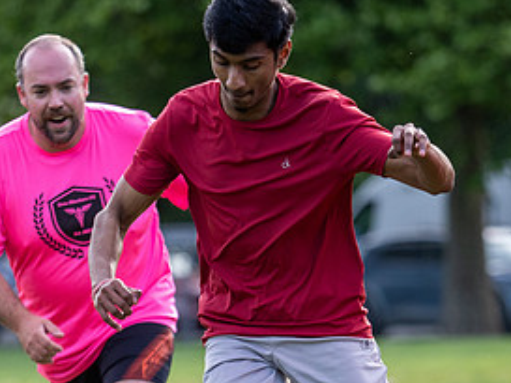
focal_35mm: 604
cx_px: 225
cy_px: 332
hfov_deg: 3.3
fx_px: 8920
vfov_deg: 2.5
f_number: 2.8
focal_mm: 142
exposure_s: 1/1250
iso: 400
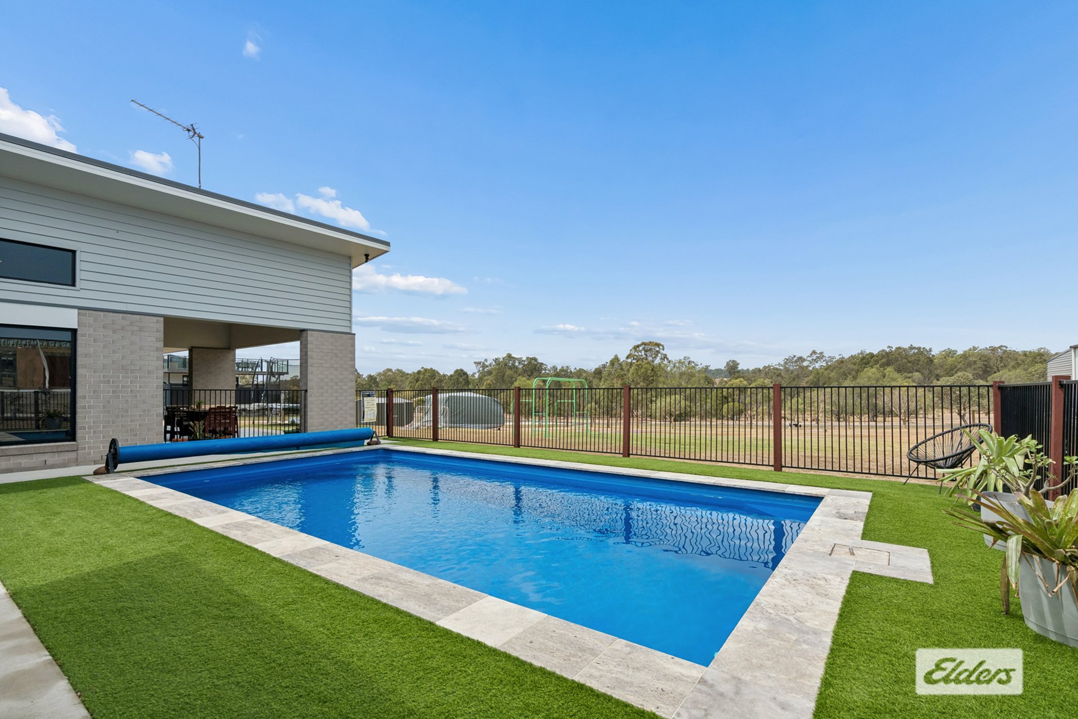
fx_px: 479
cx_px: 539
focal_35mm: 16
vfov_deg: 73.7
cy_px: 360
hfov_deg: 96.7
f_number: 8
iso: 200
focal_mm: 16
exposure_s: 1/1000
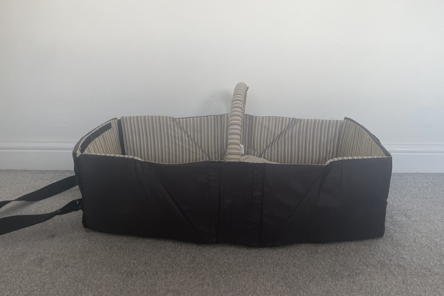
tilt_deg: -16.0
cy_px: 127
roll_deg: -1.1
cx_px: 219
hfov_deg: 65.5
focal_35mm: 28
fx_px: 345
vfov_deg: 46.3
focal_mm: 4.2
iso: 80
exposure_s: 1/121
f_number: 1.6
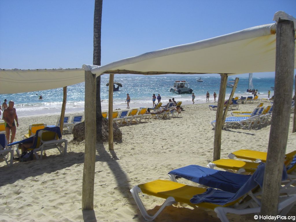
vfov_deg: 37.7
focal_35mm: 38
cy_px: 111
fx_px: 325
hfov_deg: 49.0
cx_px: 148
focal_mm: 6.2
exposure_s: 1/400
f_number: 8
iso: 64
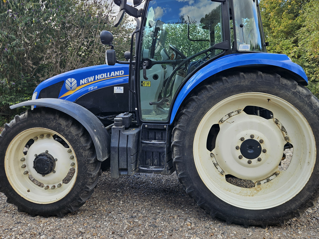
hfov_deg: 61.7
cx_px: 159
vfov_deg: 48.0
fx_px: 267
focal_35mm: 29
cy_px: 97
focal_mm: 5.4
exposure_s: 1/317
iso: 25
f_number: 1.8
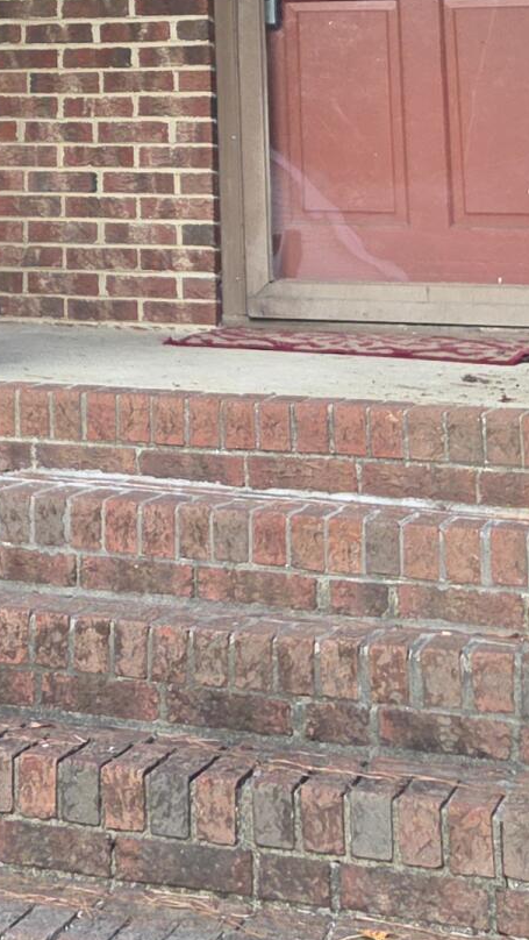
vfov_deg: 21.4
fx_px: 2317
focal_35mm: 93
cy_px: -159
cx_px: -355
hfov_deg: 12.2
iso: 64
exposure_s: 1/60
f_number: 1.8
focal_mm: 5.4
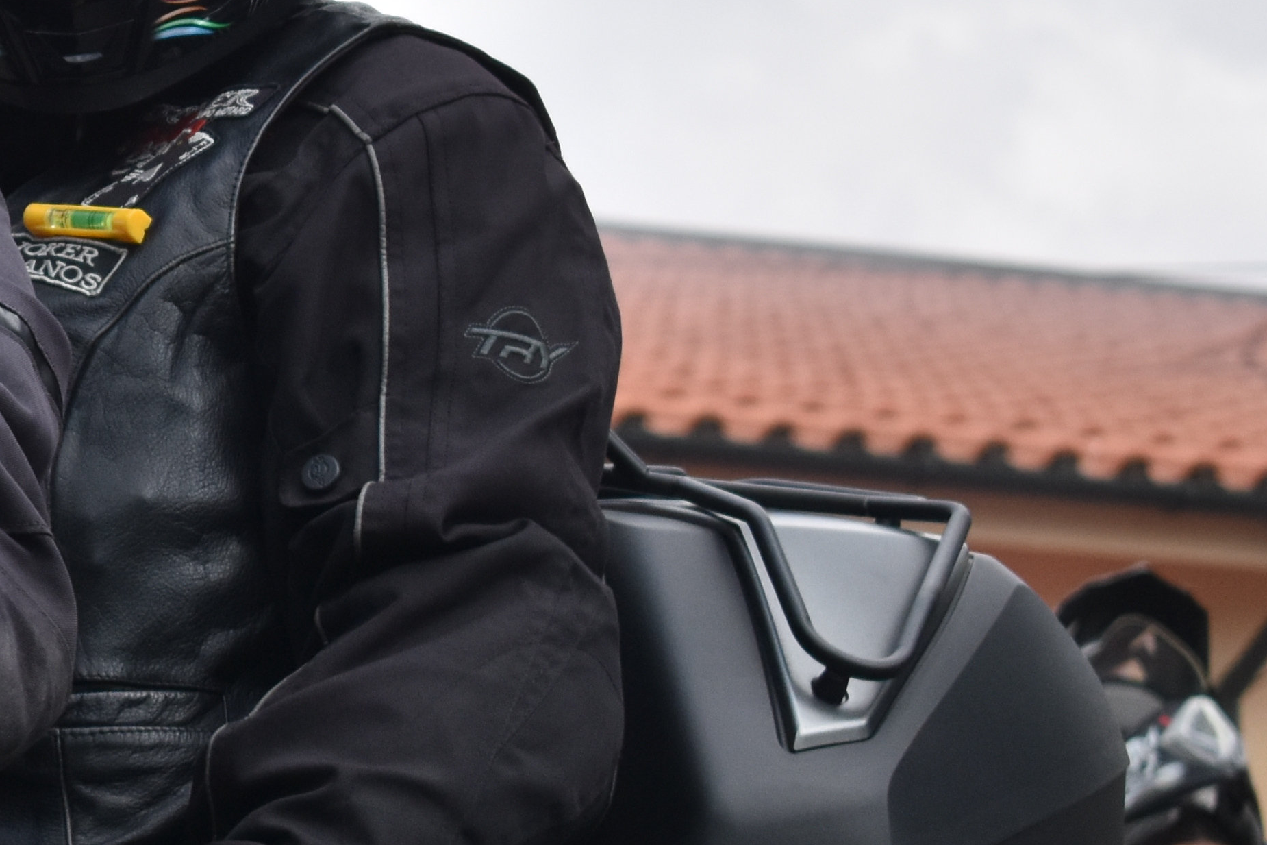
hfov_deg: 7.6
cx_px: -614
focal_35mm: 268
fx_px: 9417
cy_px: 90
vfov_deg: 5.1
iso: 400
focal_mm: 55
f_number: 5.6
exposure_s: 1/1250
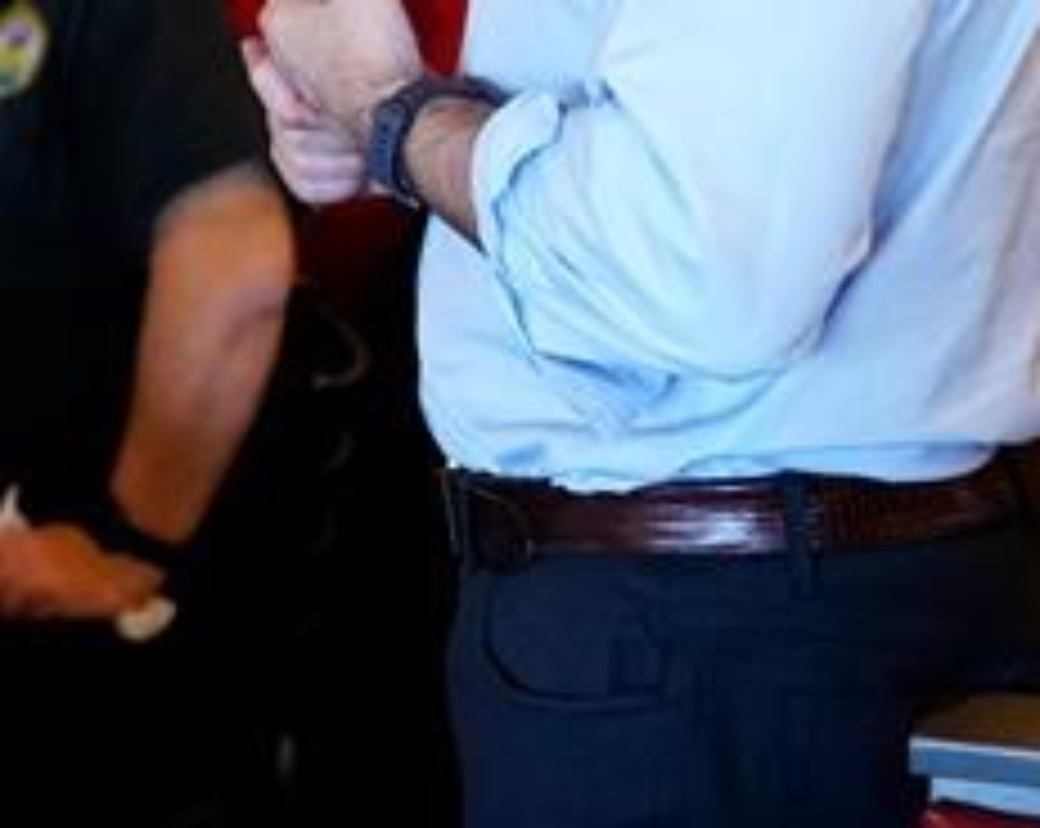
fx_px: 3902
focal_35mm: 127
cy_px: -106
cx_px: -342
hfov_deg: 14.5
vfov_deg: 11.9
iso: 4000
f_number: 2.8
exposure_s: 1/400
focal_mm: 48
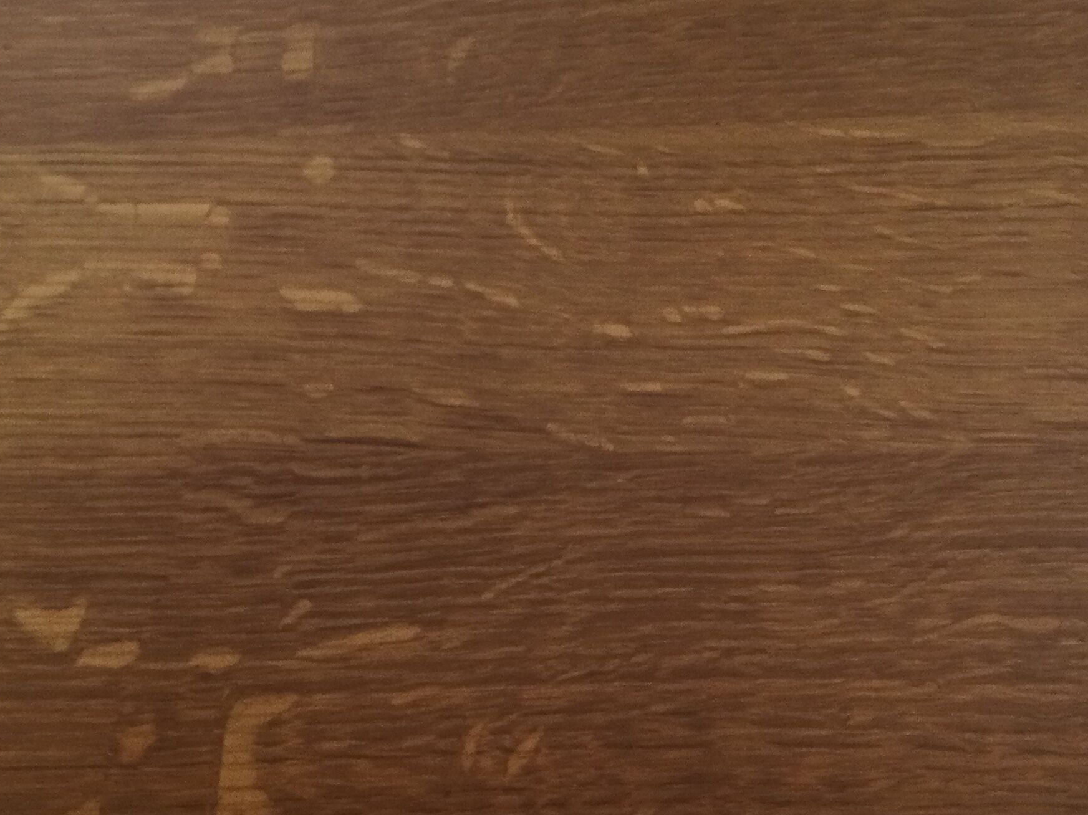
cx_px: 450
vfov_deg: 25.1
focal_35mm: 58
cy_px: 522
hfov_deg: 33.2
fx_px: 1823
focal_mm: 3.3
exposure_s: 1/33
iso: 100
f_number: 2.4
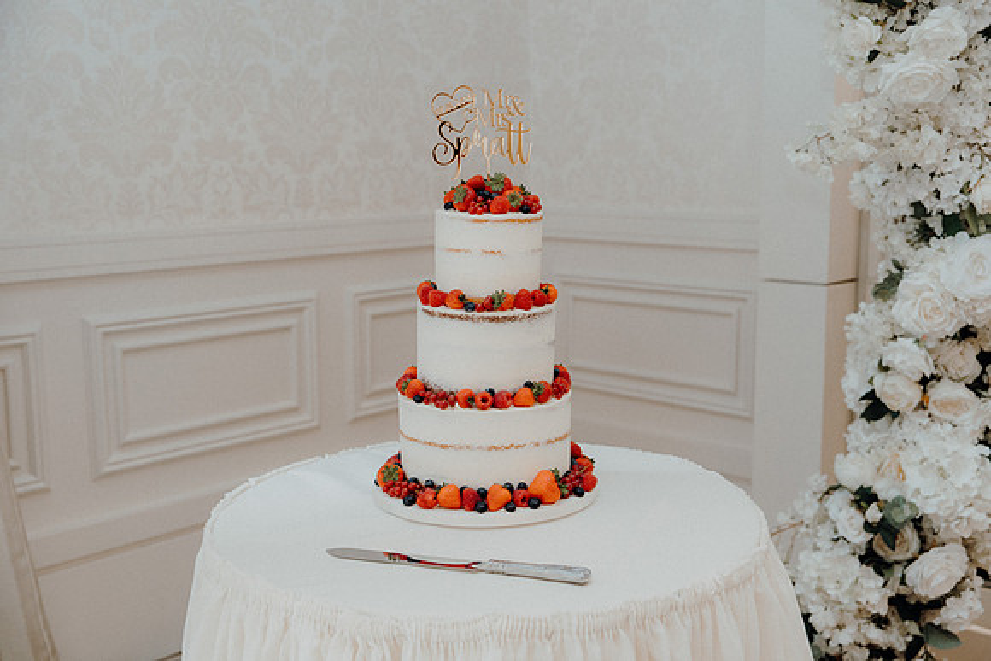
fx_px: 1129
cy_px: 330
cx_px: 496
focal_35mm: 41
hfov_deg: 47.4
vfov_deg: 32.6
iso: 1000
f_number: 3.5
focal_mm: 41
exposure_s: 1/160
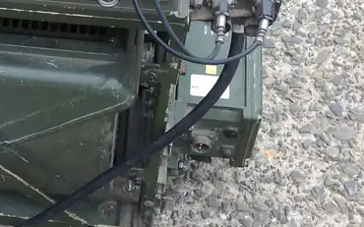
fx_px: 992
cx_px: 42
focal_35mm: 100
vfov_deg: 13.0
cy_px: 64
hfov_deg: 20.4
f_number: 2.4
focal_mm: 4.28
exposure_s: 1/120
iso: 64
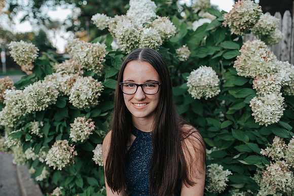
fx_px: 297
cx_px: 141
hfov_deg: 52.7
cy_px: 94
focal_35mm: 36
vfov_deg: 36.6
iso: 800
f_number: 2.8
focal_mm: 35
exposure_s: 1/400
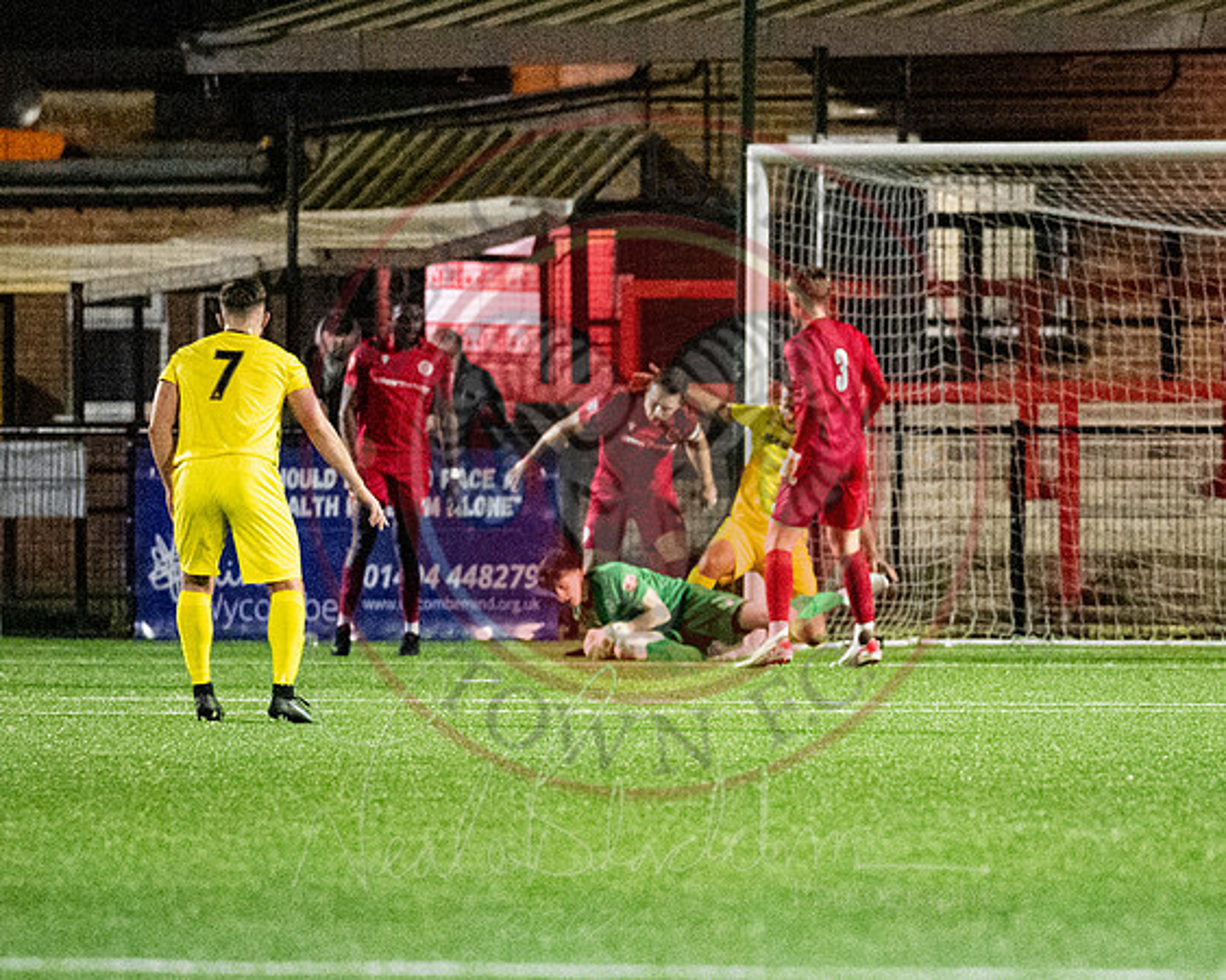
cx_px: 711
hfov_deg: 3.8
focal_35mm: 503
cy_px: 617
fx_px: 18257
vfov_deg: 3.1
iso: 8000
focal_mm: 200
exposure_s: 1/1000
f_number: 2.8
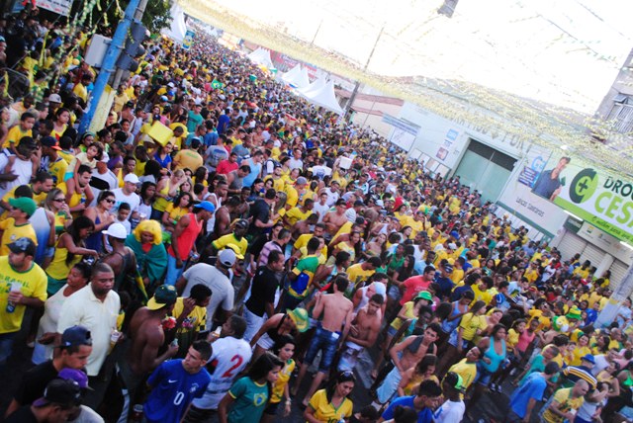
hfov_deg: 57.2
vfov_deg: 40.0
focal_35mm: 33
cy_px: 212
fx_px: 581
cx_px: 316
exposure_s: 1/25
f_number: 5.6
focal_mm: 22
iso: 800
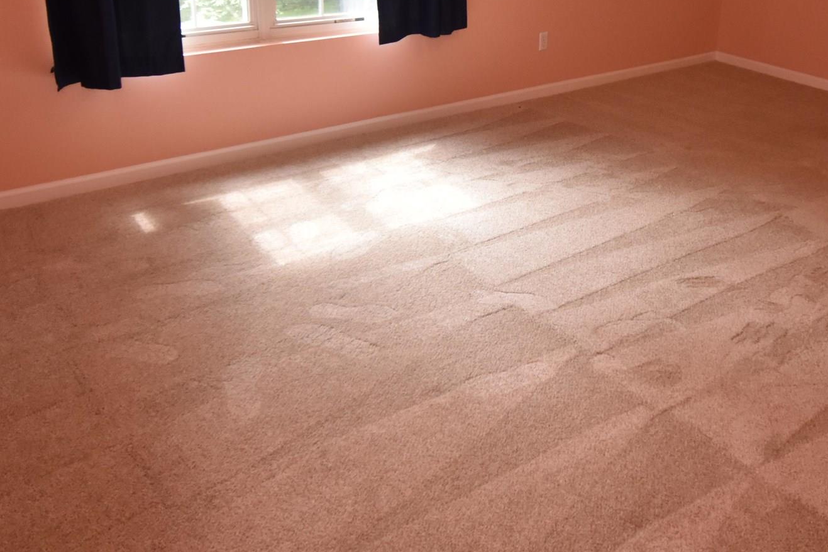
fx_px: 805
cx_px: 533
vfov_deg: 37.0
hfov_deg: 53.6
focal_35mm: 35
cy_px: 142
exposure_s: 1/200
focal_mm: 10
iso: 720
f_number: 5
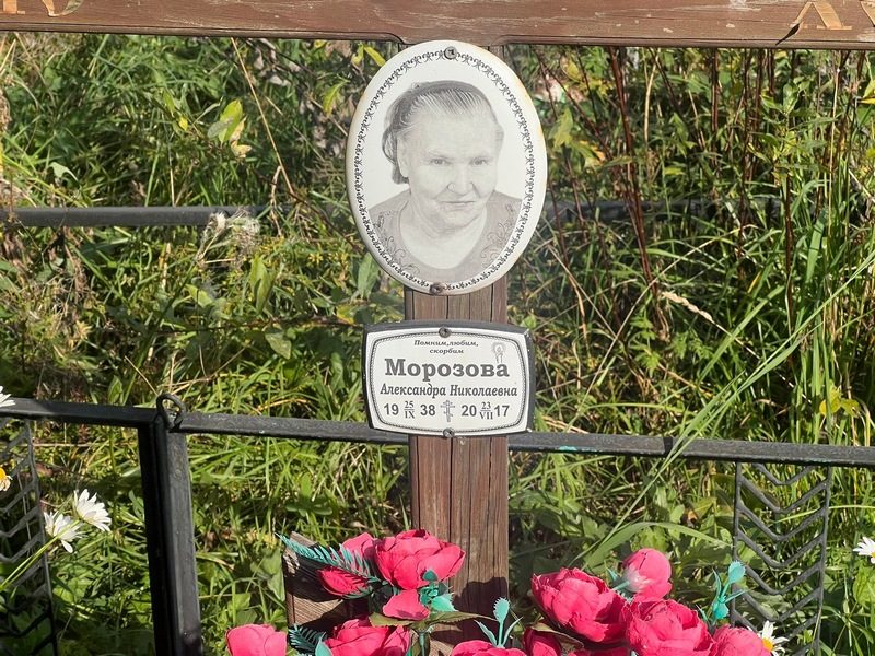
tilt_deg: -19.2
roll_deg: -1.6
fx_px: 1946
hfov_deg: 25.3
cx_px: 438
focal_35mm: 77
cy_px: 328
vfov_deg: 19.1
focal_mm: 9
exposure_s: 1/968
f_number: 2.8
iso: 32
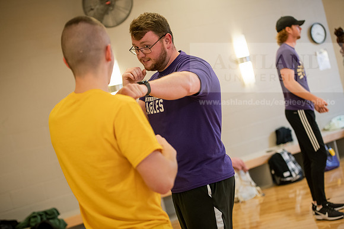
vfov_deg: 19.5
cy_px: 114
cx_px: 172
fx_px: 669
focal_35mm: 70
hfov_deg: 28.8
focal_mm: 70
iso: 1250
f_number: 3.2
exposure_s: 1/200
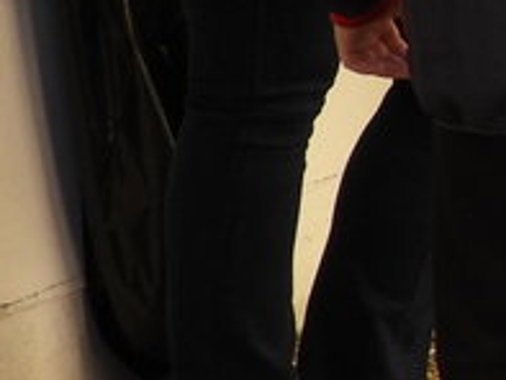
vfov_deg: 4.0
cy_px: -208
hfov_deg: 5.1
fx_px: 5353
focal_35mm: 366
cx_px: 1479
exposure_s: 1/400
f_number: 3.5
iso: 100
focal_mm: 10.7
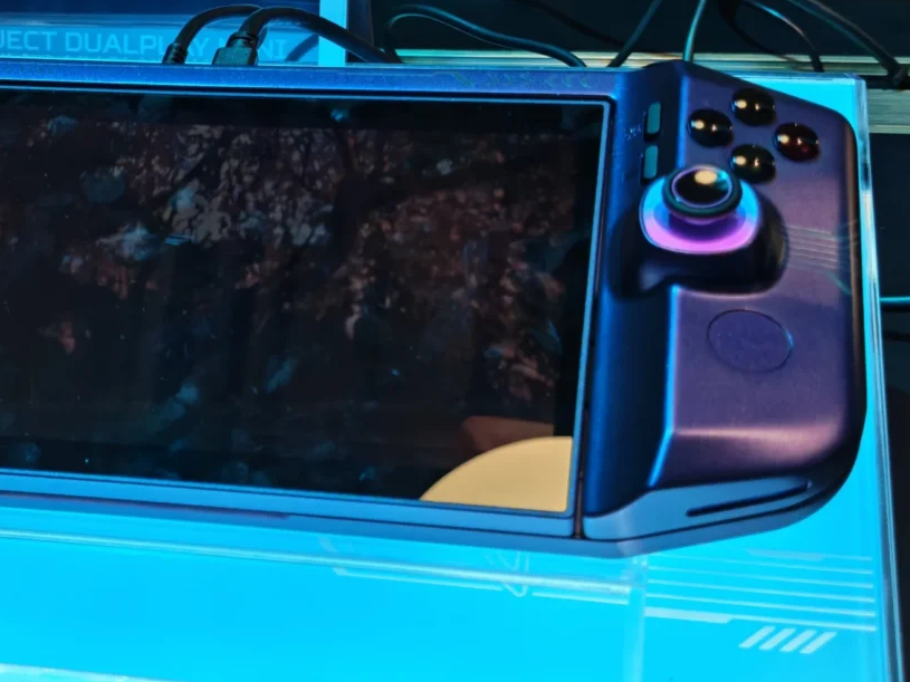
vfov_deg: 21.0
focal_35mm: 70
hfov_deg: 27.4
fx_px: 1840
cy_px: 325
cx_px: 231
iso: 50
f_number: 1.6
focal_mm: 5.4
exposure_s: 1/120
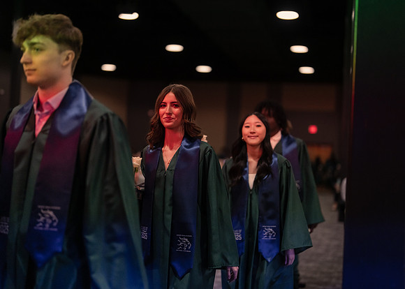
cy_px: 144
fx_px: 611
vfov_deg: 26.6
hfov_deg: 36.7
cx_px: 202
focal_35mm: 53
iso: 1250
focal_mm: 50
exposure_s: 1/500
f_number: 1.2
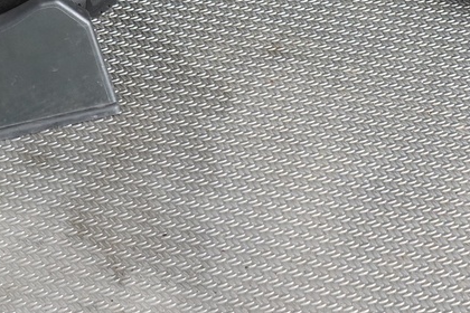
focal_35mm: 108
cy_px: -113
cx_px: 303
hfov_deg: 18.9
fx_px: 1410
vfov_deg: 12.2
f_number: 5.6
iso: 2500
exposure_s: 1/50
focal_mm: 28
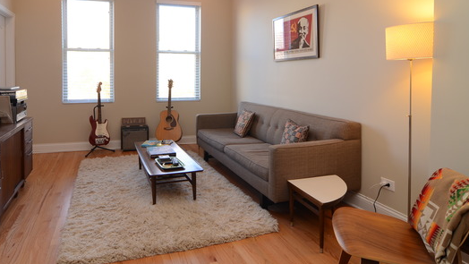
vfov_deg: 48.9
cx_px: 201
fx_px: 286
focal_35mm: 23
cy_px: 92
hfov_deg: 78.2
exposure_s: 1/13
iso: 250
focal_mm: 12
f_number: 7.1
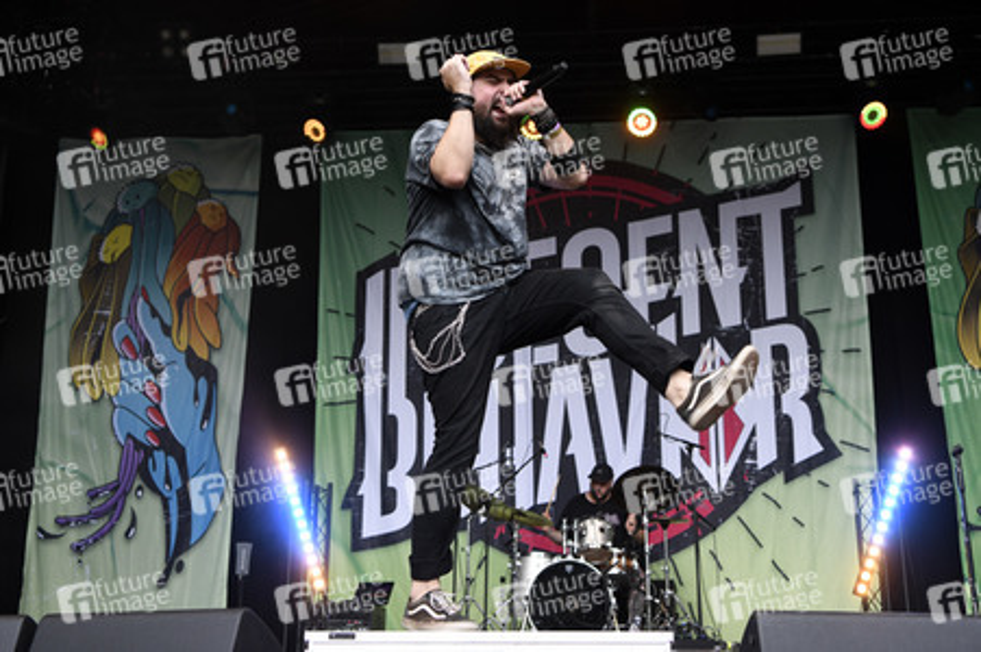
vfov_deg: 33.4
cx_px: 490
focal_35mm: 40
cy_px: 326
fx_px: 1089
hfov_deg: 48.5
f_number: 3.5
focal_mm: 40
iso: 800
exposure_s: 1/640
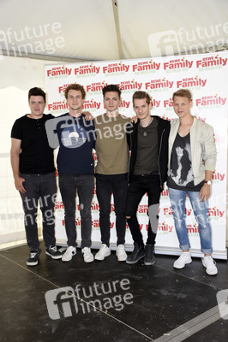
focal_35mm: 40
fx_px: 385
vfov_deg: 48.0
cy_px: 171
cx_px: 114
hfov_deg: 33.0
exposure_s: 1/160
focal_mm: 27
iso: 160
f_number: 4.5
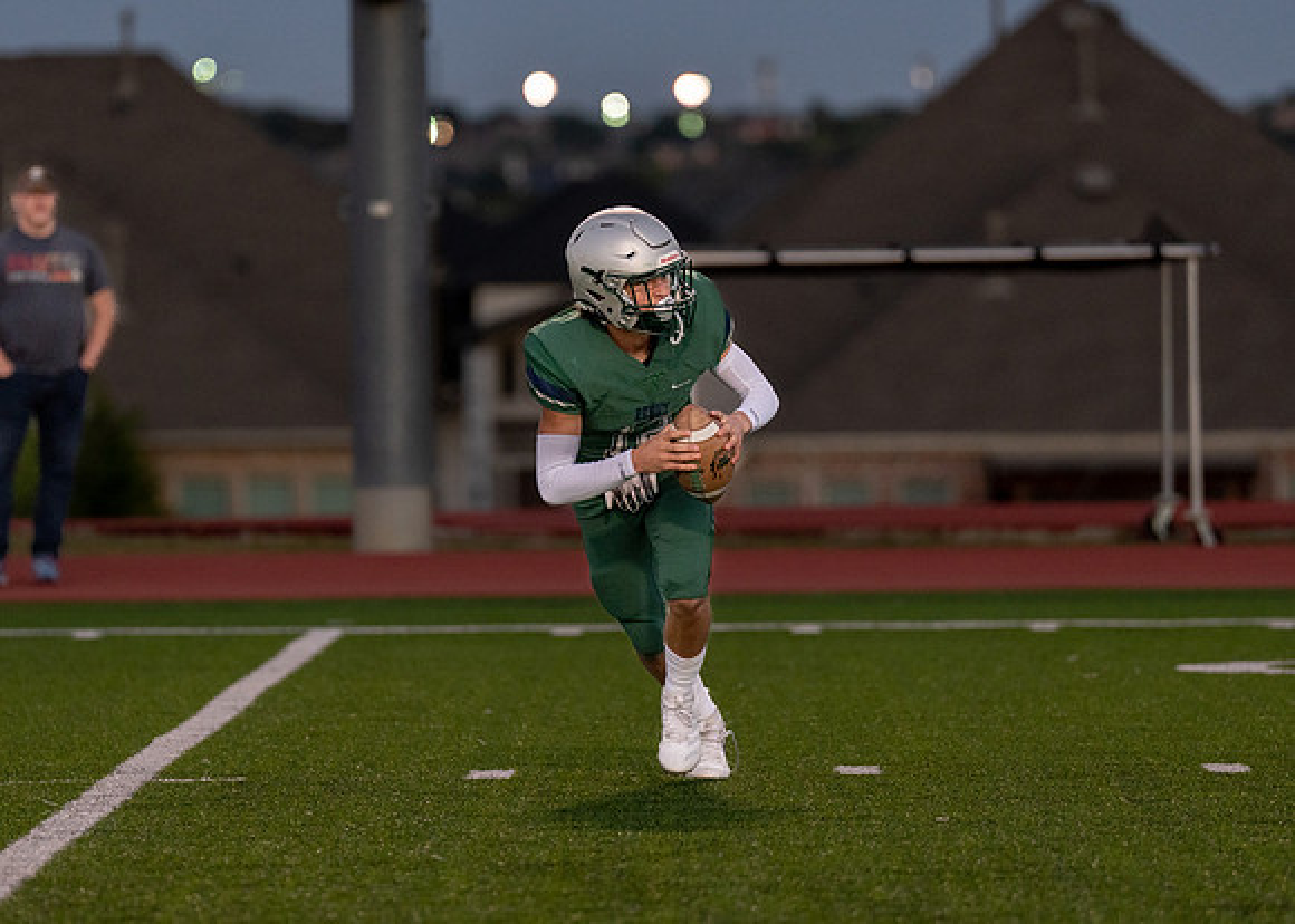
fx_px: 13393
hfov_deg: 5.5
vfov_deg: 4.0
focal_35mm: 364
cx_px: 568
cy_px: 385
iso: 640
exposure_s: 1/1000
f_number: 2.8
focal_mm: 200
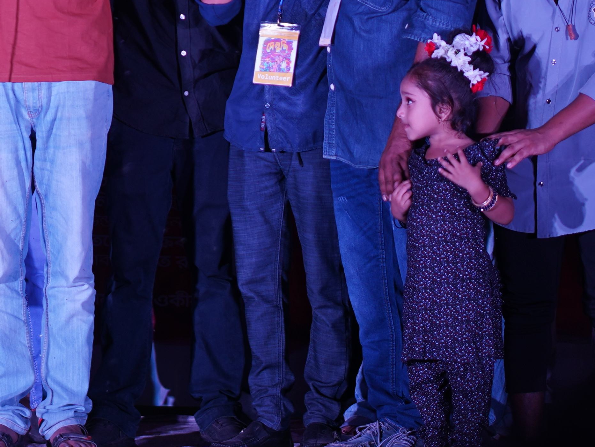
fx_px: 2922
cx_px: -99
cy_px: -106
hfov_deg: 11.4
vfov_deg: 8.6
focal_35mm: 170
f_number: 2
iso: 200
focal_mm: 55
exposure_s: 1/100
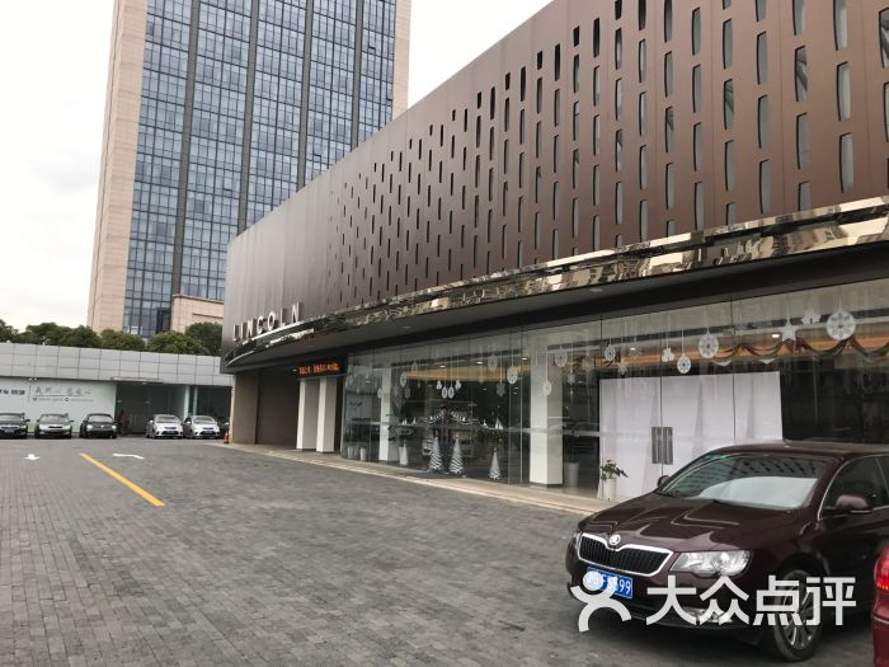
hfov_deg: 63.4
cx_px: 444
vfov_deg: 49.7
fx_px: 719
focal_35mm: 28
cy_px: 334
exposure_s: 1/463
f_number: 1.8
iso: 20
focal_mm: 3.99
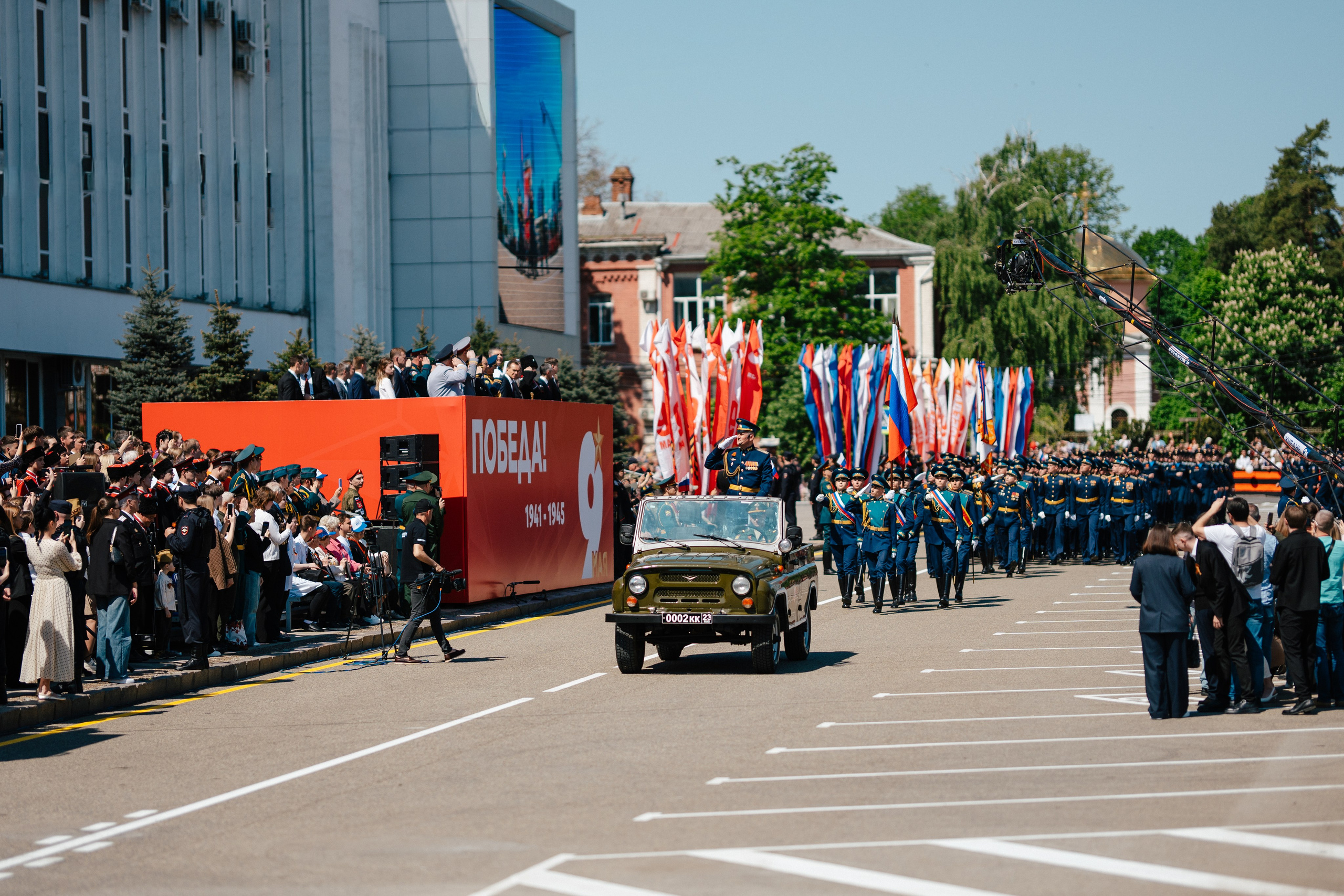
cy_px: 448
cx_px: 679
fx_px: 4610
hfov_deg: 16.6
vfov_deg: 11.1
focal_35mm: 123
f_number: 1.4
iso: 64
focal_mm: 105
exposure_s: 1/8000
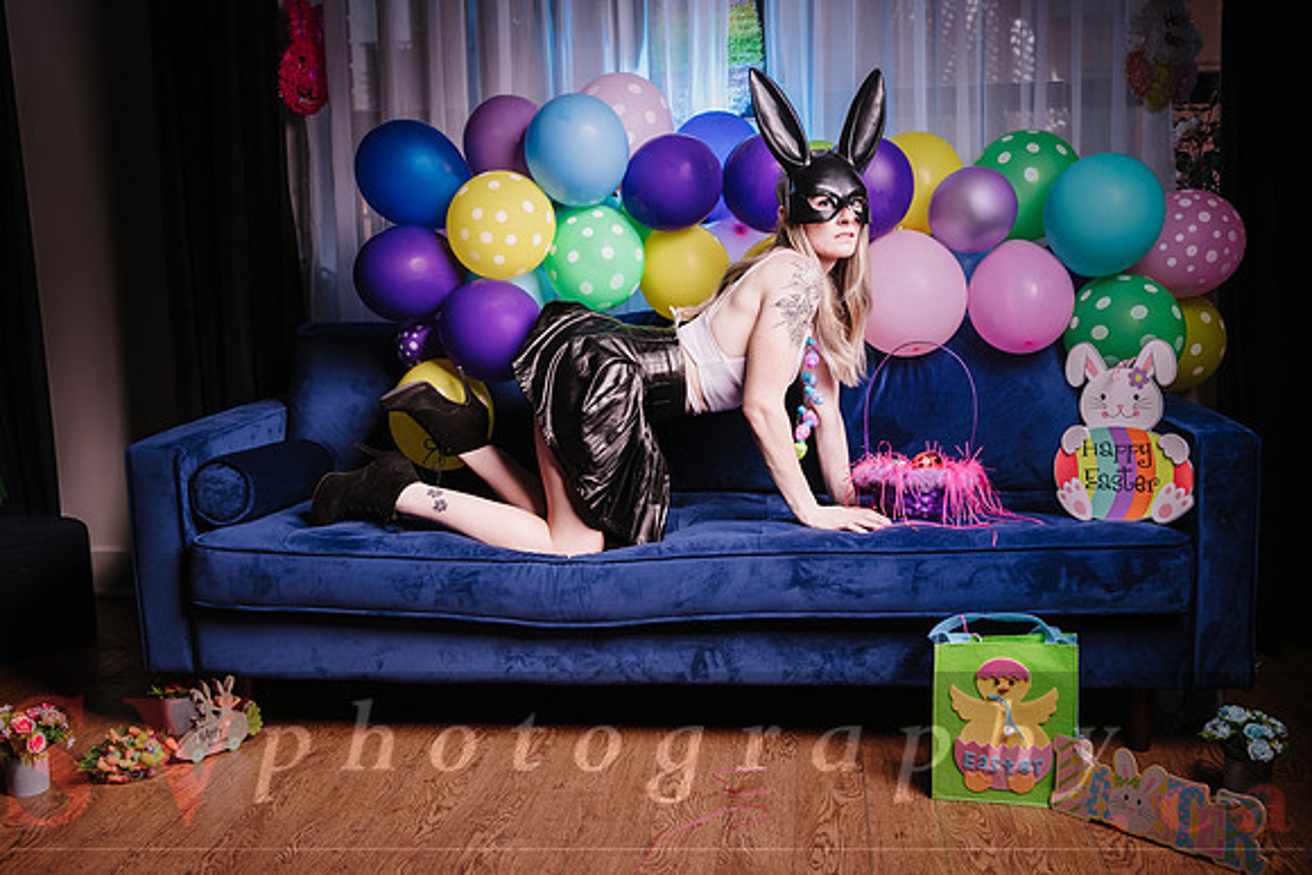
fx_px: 1343
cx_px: 610
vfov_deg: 36.1
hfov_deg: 52.0
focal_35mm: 37
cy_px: 422
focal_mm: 34
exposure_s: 1/160
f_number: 4.5
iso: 64
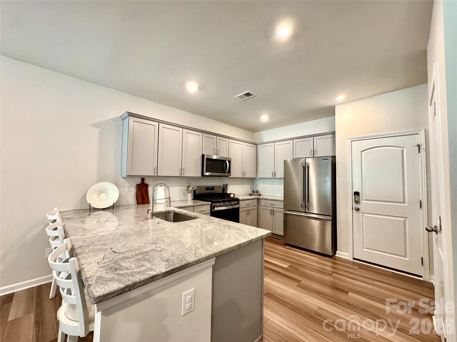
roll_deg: -0.9
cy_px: 171
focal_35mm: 14
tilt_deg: +2.6
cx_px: 228
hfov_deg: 102.1
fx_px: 185
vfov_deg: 85.7
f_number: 2.2
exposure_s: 1/60
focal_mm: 2.22
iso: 320
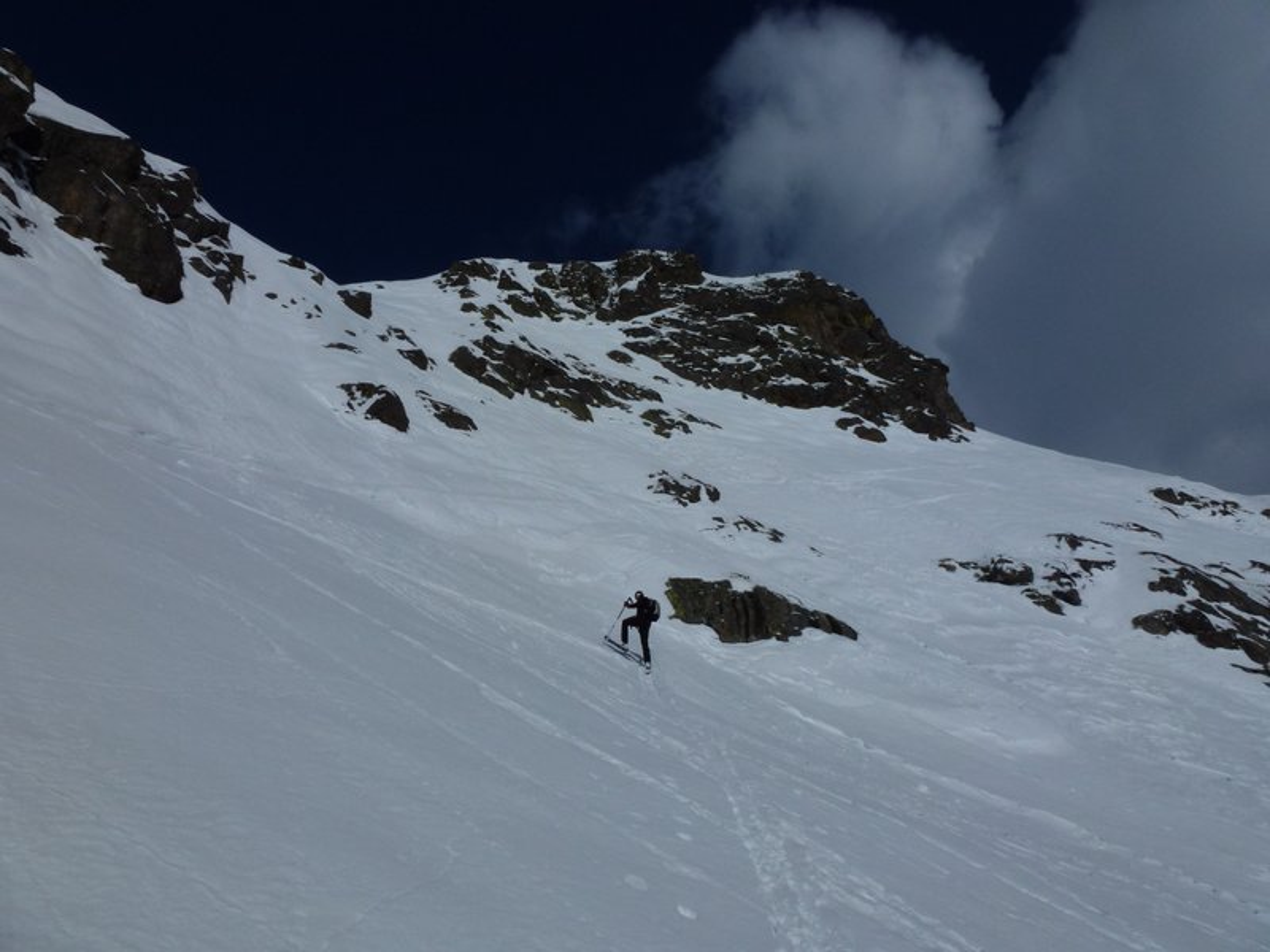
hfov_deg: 71.6
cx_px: 635
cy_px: 476
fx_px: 881
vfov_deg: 56.8
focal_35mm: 24
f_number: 6.3
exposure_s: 1/2500
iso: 100
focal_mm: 4.3
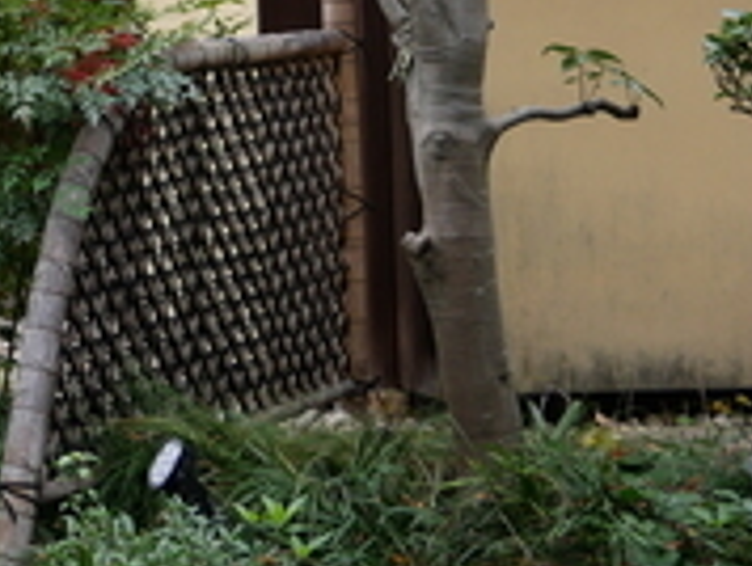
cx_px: -359
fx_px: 2197
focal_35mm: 101
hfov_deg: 17.5
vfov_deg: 14.1
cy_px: -180
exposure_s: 1/125
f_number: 4.5
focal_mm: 15
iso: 200
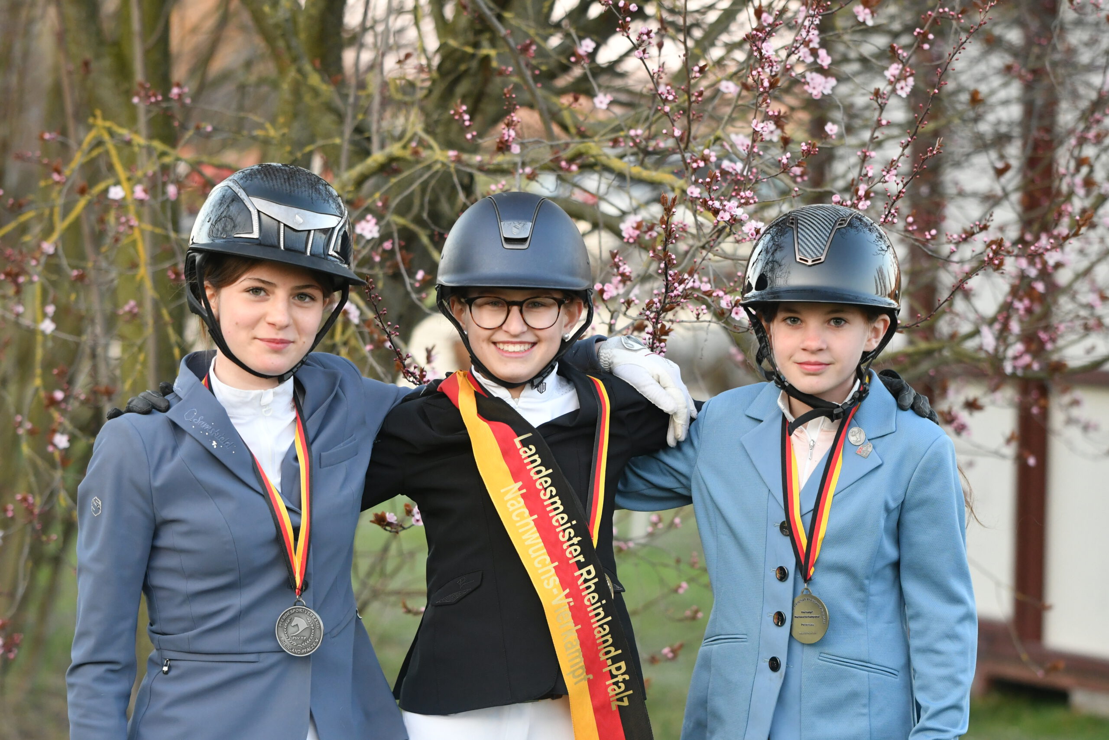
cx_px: 554
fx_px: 4836
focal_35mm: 157
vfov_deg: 8.7
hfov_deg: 13.1
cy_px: 370
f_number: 2.8
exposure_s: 1/800
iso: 1600
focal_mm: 105
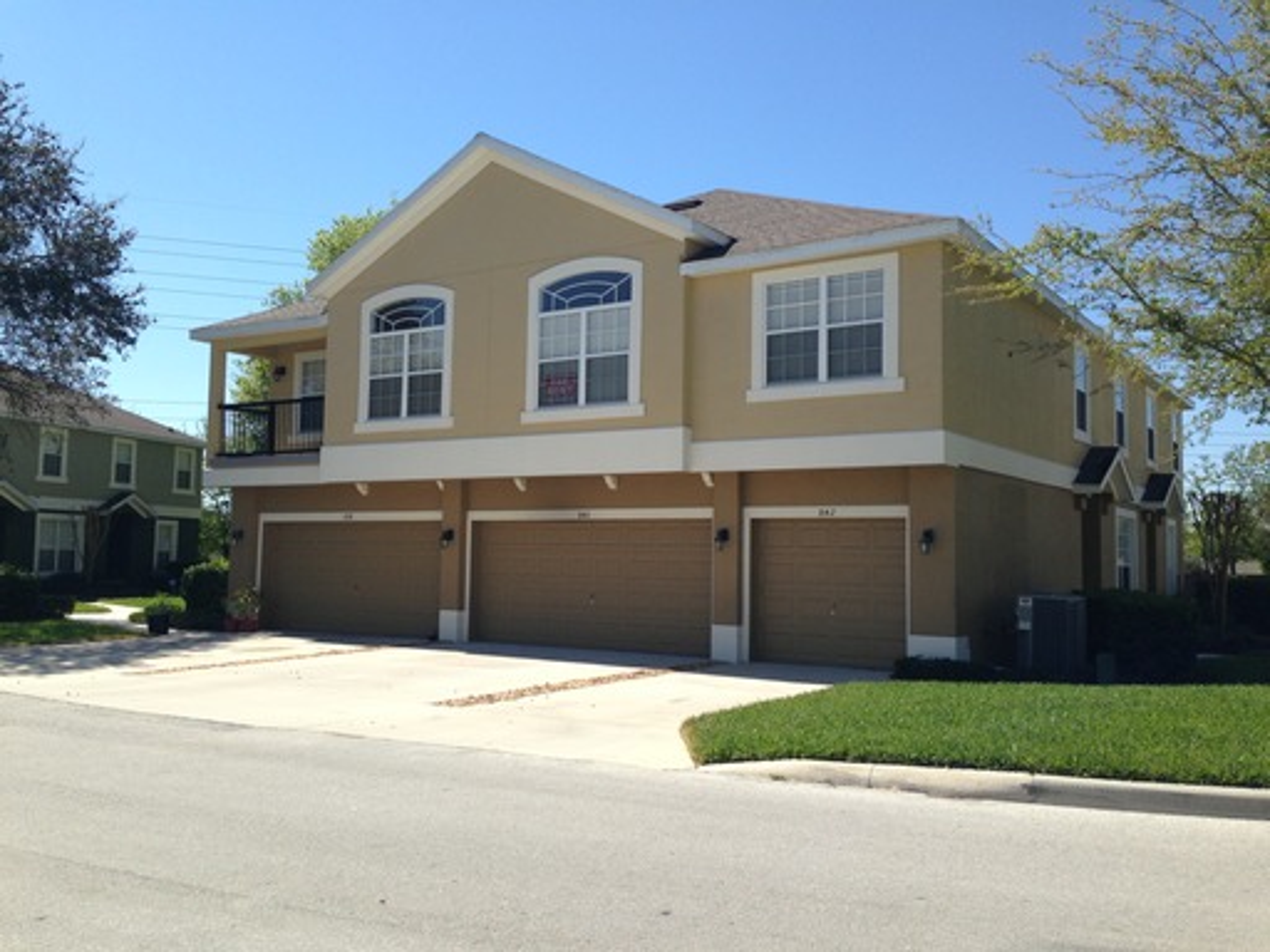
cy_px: 476
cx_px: 635
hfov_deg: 55.4
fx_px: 1211
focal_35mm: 33
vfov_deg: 42.9
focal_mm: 4.13
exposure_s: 1/1391
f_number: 2.4
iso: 50
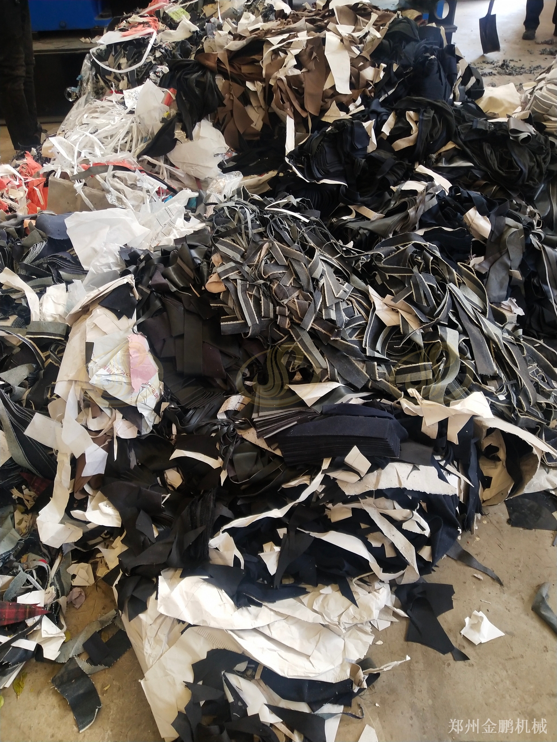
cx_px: 278
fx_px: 644
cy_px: 371
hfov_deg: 46.8
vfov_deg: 60.0
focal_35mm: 30
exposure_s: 1/50
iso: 252
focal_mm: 3.95
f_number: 1.8
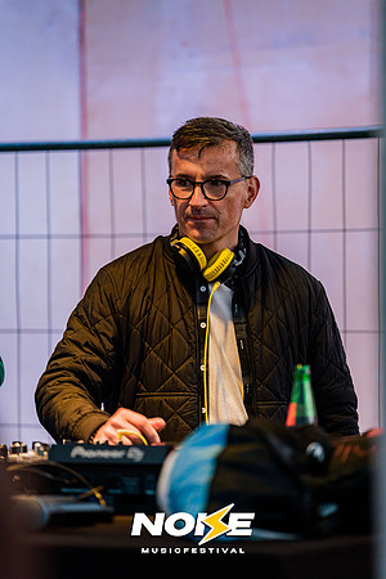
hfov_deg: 9.1
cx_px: 193
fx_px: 2412
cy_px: 290
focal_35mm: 150
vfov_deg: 13.7
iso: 250
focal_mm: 150
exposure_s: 1/160
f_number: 2.8
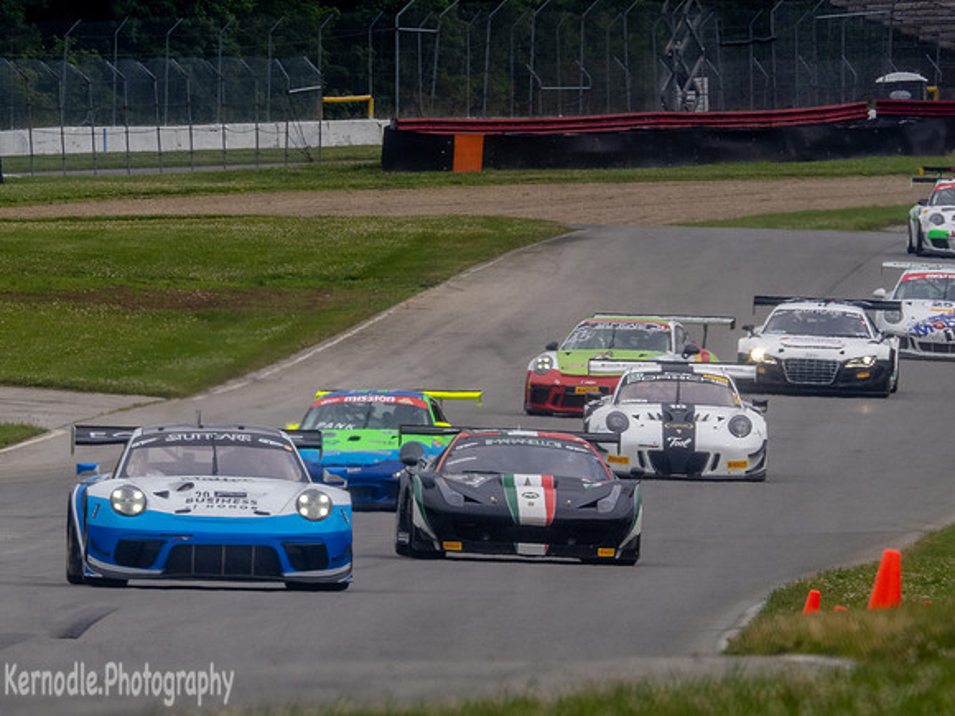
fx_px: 26082
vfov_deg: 1.6
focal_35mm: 945
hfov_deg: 2.1
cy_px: 402
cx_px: 419
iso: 320
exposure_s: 1/320
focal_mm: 420
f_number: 13
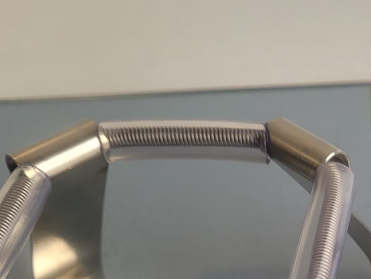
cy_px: 382
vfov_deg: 17.3
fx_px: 847
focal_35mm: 79
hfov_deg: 22.9
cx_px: 430
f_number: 1.8
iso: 40
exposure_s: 1/112
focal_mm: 5.4
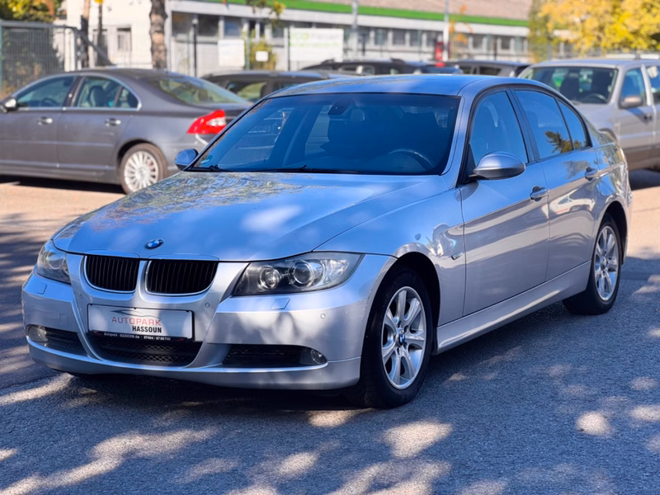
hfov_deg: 25.3
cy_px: 248
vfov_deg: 19.1
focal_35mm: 77
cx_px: 330
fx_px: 1468
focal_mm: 9
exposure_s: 1/269
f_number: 2.8
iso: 25
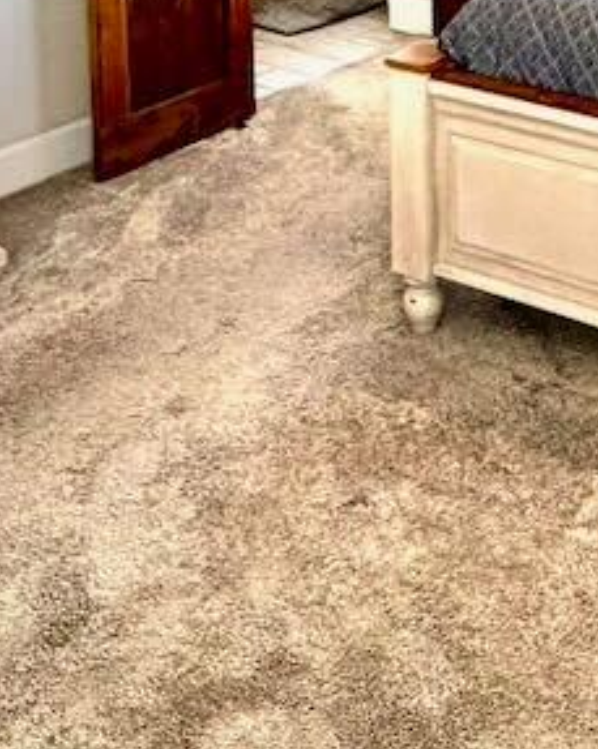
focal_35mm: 61
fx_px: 1352
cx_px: 807
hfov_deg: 22.1
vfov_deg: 24.9
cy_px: -331
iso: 80
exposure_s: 1/120
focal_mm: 2.22
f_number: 2.2
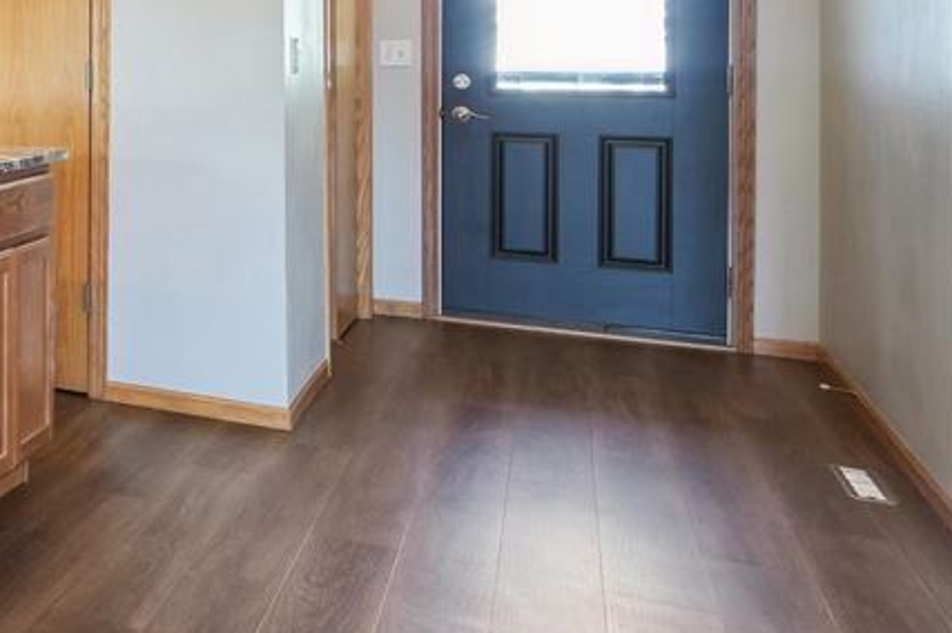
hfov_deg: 28.0
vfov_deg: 26.9
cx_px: -468
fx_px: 1268
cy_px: 41
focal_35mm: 48
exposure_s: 1/6
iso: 400
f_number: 10
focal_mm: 16
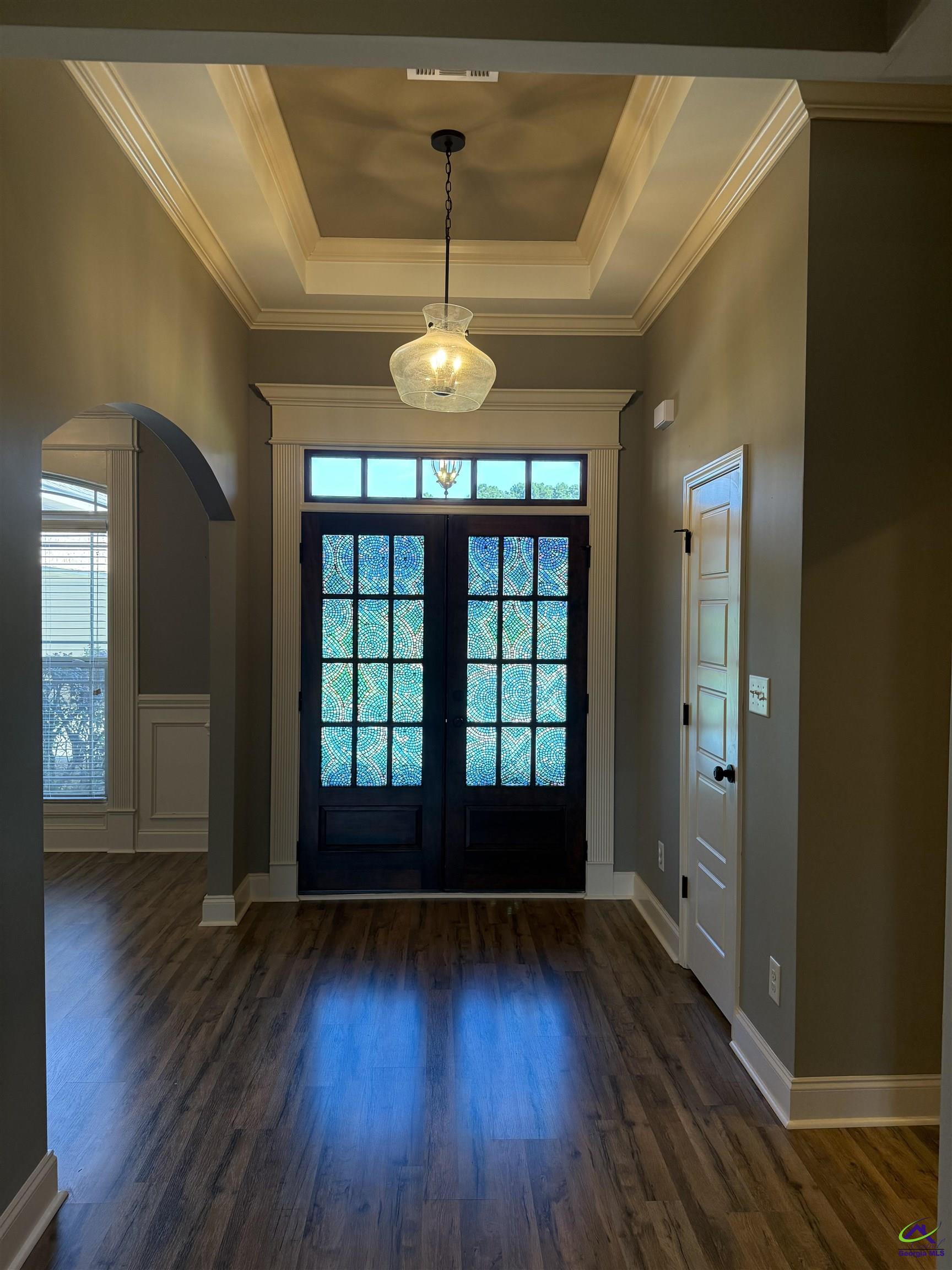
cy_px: 635
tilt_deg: -0.2
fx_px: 880
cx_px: 476
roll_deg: -0.3
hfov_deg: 56.8
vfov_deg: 71.6
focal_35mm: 24
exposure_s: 1/126
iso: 200
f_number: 1.78
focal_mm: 6.76
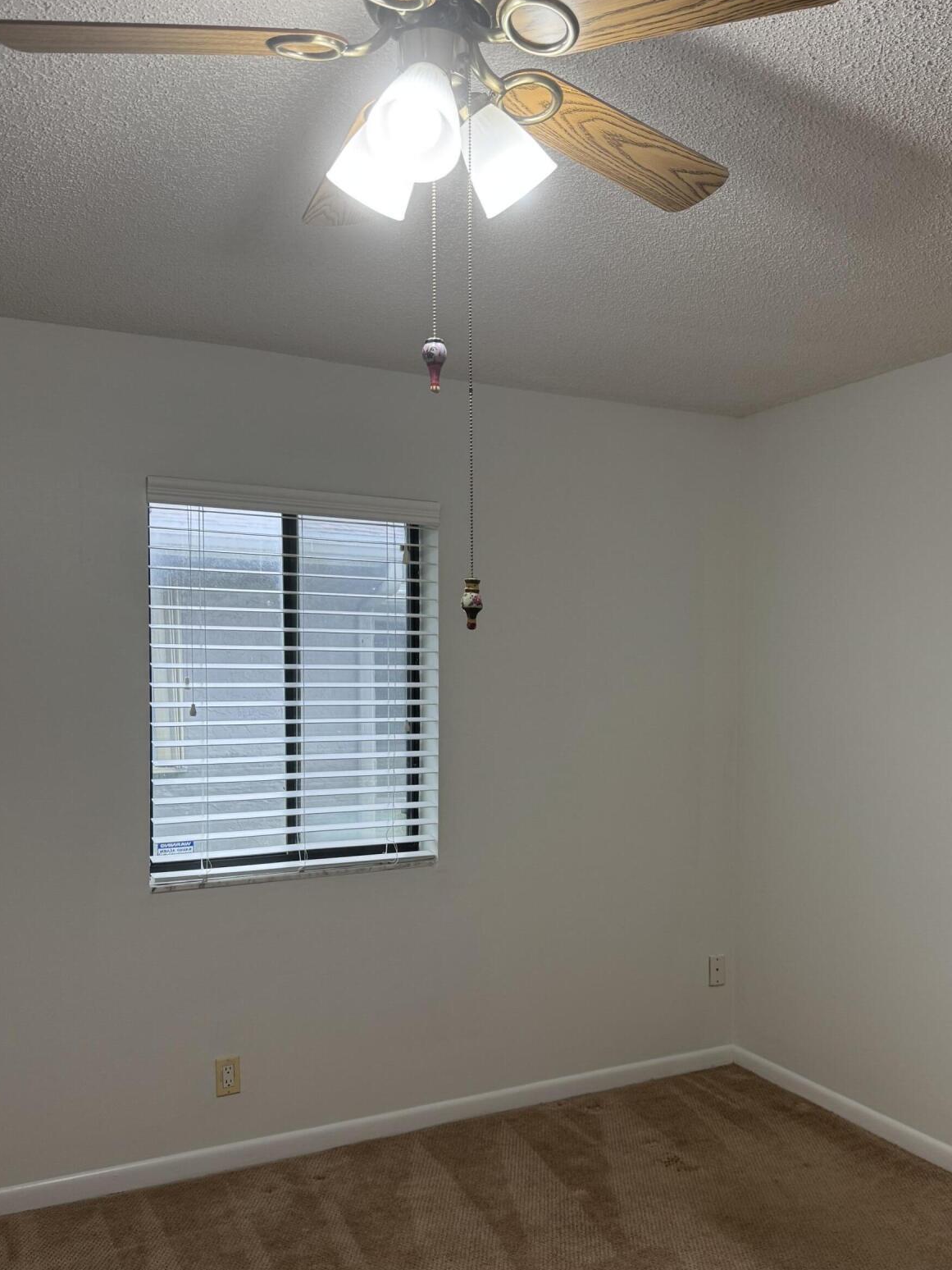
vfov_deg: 58.2
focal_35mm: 31
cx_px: 583
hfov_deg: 45.1
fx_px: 1137
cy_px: 718
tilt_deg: -2.4
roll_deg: +0.4
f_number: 1.78
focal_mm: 6.76
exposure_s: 1/120
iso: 160
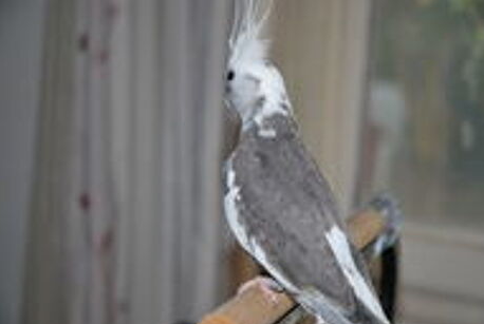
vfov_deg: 12.5
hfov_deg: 18.6
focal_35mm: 110
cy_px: 169
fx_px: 1481
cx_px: 253
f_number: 4.5
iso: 200
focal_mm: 70
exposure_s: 1/60
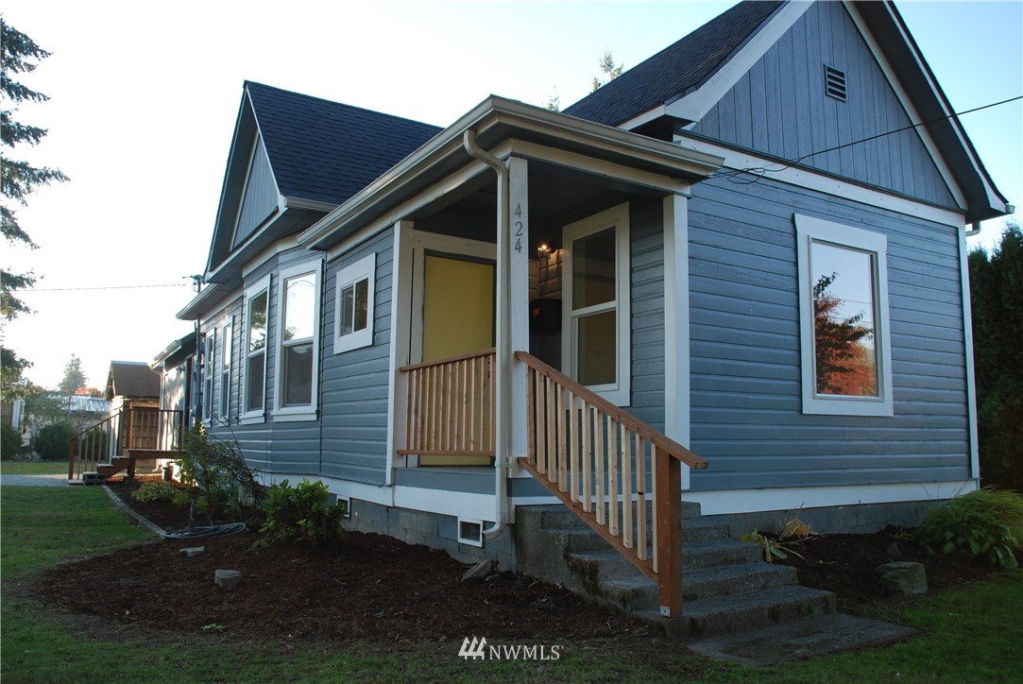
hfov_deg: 61.9
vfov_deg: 43.7
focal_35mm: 30
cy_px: 342
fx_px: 853
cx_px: 512
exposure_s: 1/100
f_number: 5
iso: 200
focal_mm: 20
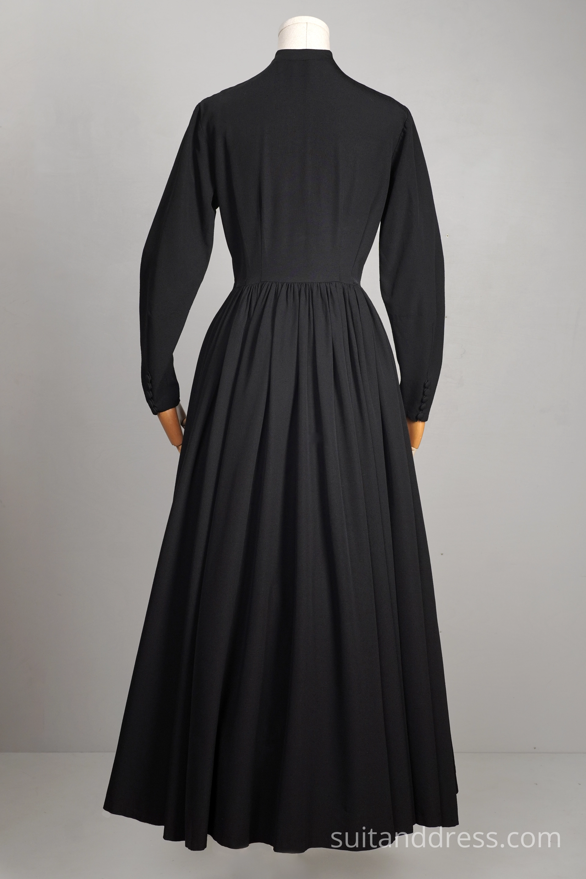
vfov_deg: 41.1
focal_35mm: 48
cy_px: 440
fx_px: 1172
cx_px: 293
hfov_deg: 28.1
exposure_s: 1/25
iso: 320
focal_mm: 32
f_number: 7.1
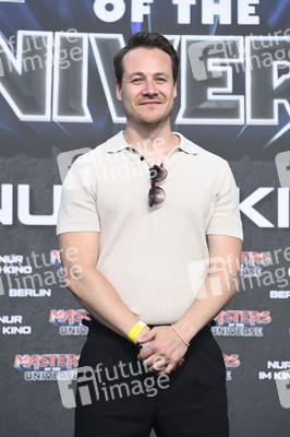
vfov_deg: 12.1
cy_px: 218
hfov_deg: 8.1
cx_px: 145
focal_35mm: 170
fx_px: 2058
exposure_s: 1/250
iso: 200
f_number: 6.3
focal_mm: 170
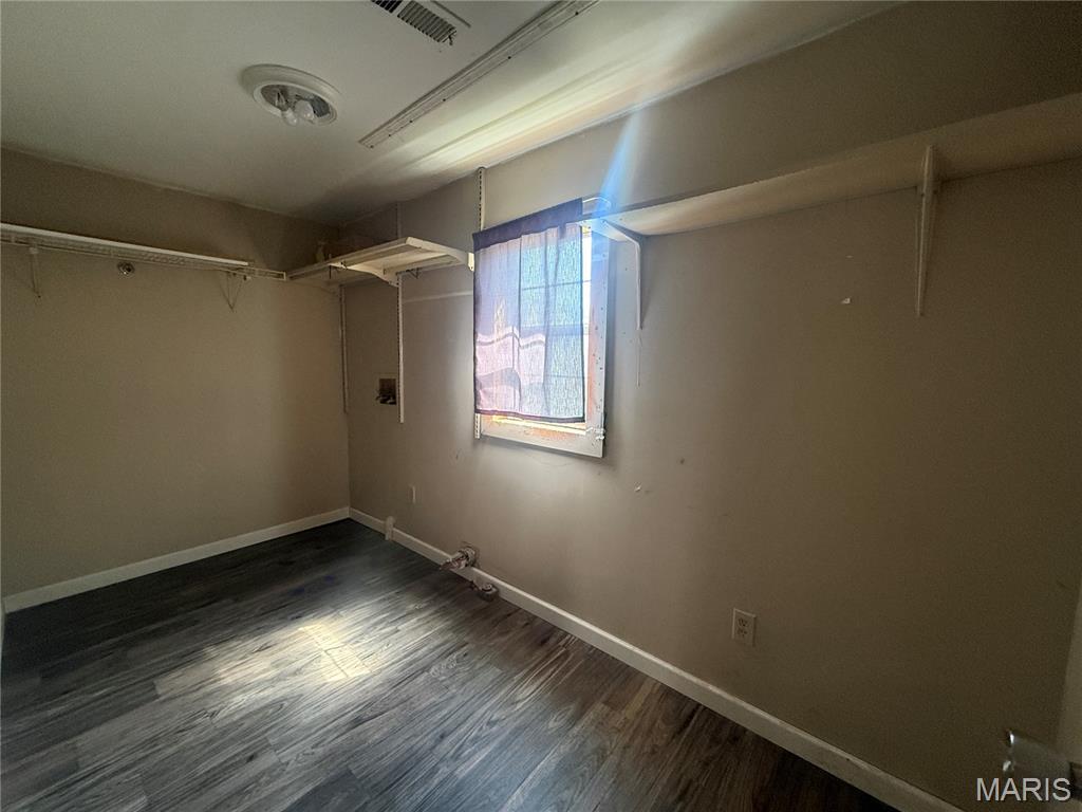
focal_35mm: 14
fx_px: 438
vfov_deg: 85.7
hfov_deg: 102.1
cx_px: 541
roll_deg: -1.1
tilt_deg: -6.0
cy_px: 406
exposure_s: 1/85
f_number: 2.2
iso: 320
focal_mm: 2.22
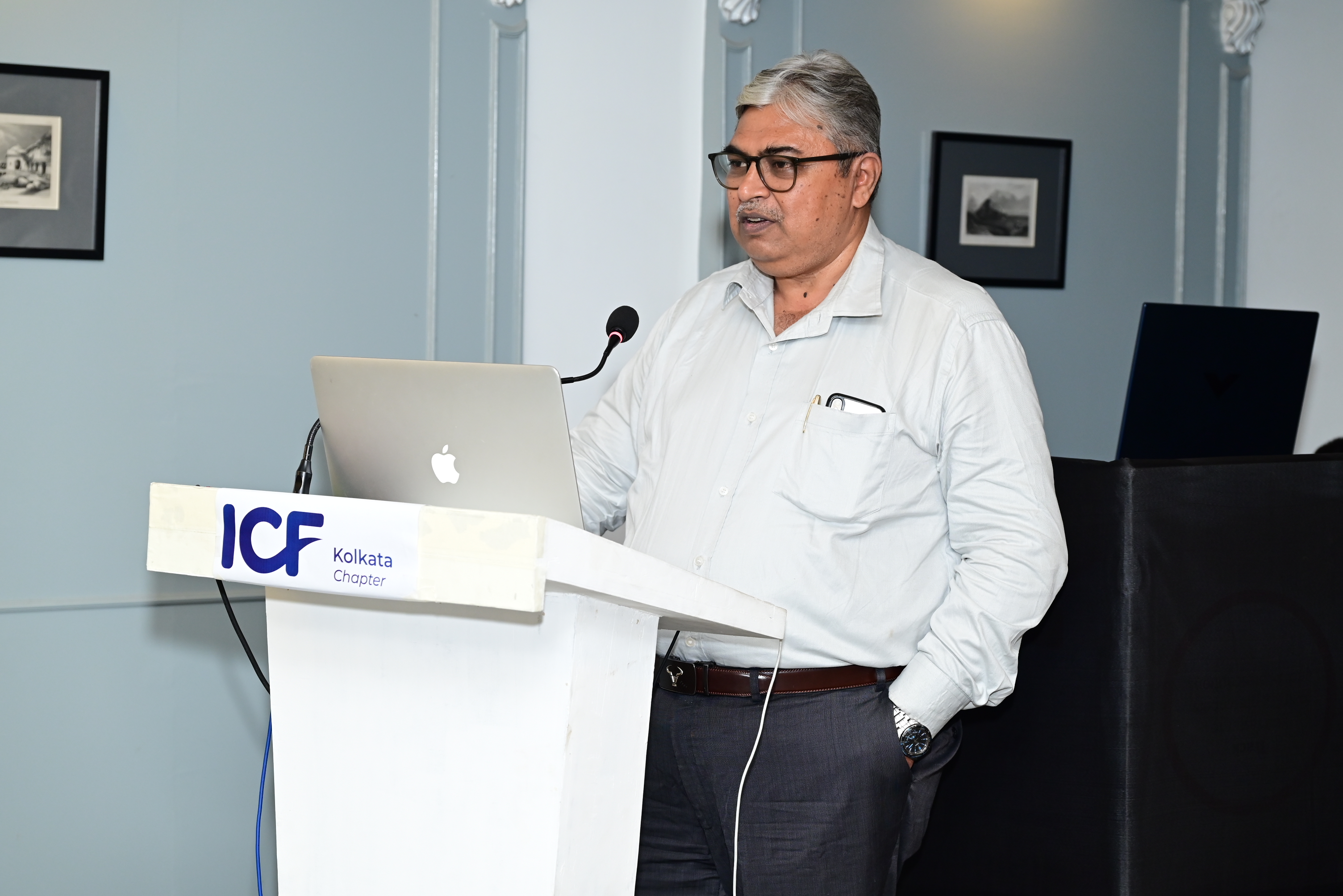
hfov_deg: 25.0
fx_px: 3023
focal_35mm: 81
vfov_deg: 16.9
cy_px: 448
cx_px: 672
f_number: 5
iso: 1000
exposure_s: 1/125
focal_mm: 81
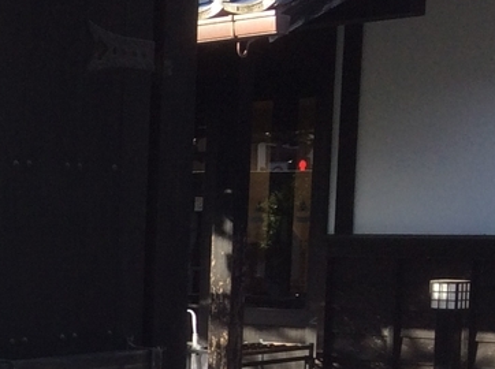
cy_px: 398
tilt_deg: -7.1
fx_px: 1513
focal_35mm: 106
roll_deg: -1.7
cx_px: -185
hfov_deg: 17.2
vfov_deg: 13.6
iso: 32
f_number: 2.4
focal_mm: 3.3
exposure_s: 1/228
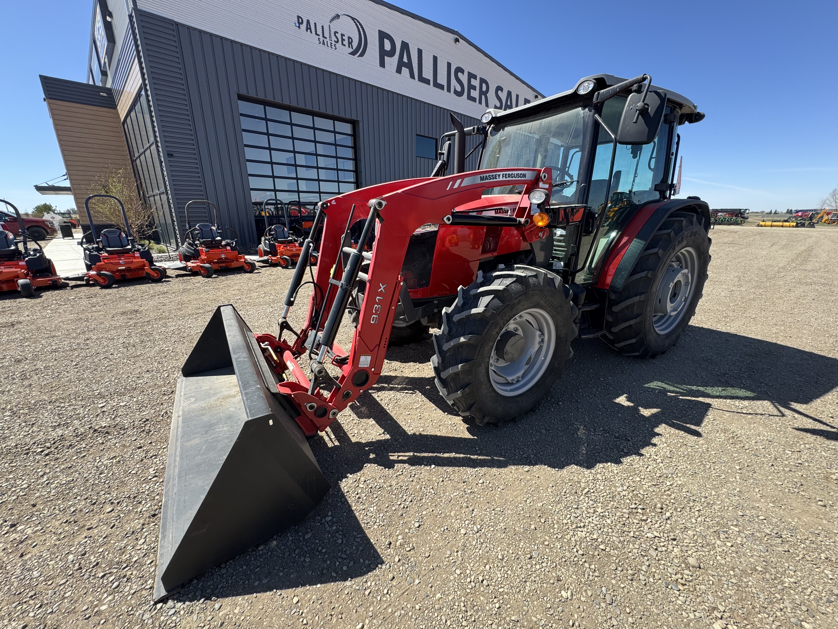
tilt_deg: -17.8
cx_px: 419
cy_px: 314
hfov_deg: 102.1
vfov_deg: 85.7
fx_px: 339
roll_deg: +0.7
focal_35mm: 14
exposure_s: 1/646
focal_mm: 2.22
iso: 40
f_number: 2.2
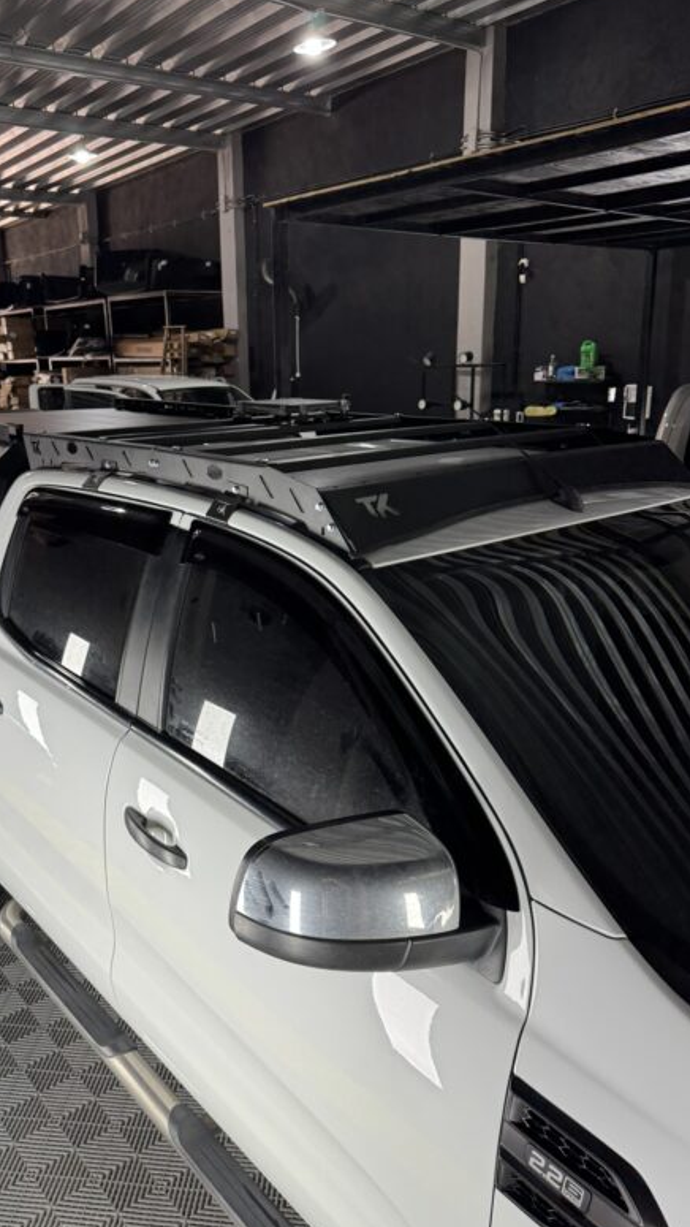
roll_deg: +1.6
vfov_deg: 69.9
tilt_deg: -15.9
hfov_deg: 42.7
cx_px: 283
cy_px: 613
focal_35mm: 27
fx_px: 878
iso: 200
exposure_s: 1/100
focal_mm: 6.76
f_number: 1.78
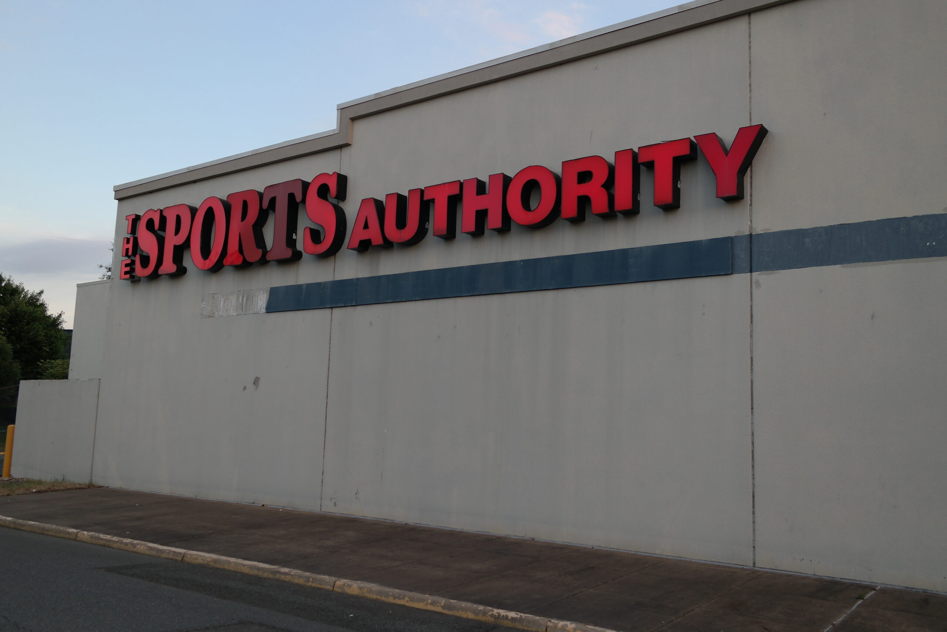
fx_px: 789
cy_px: 316
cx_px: 474
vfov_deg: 43.6
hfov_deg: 61.9
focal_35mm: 30
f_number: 3.5
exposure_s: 1/100
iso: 100
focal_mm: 20
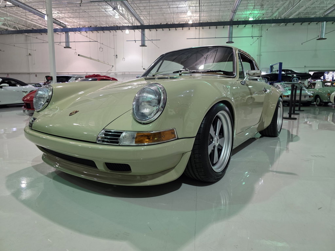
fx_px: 223
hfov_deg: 73.9
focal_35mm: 23
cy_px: 126
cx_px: 168
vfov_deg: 58.9
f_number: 1.7
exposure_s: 1/120
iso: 320
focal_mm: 6.3
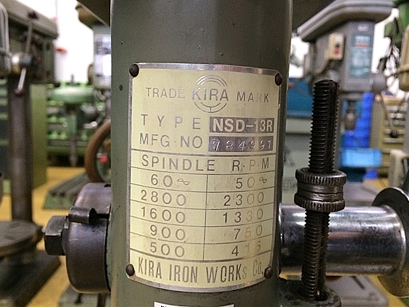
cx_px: 207
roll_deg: -0.6
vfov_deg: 46.8
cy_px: 149
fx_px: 354
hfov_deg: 60.0
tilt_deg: -6.8
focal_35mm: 30
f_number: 2.2
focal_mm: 4.15
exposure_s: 1/30
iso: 160
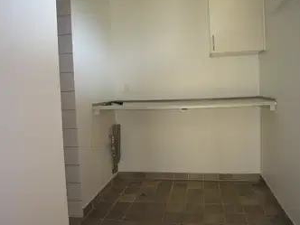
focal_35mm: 27
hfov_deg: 65.2
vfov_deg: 51.3
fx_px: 234
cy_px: 106
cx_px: 164
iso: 50
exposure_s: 1/30.4
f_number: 2.6
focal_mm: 6.1
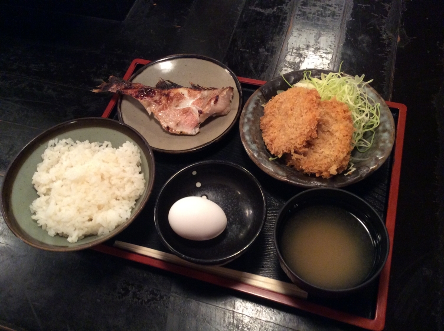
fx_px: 410
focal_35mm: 32
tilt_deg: -58.6
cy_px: 166
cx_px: 222
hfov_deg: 56.9
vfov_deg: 44.1
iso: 250
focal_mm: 3.3
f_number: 2.4
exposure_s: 1/24
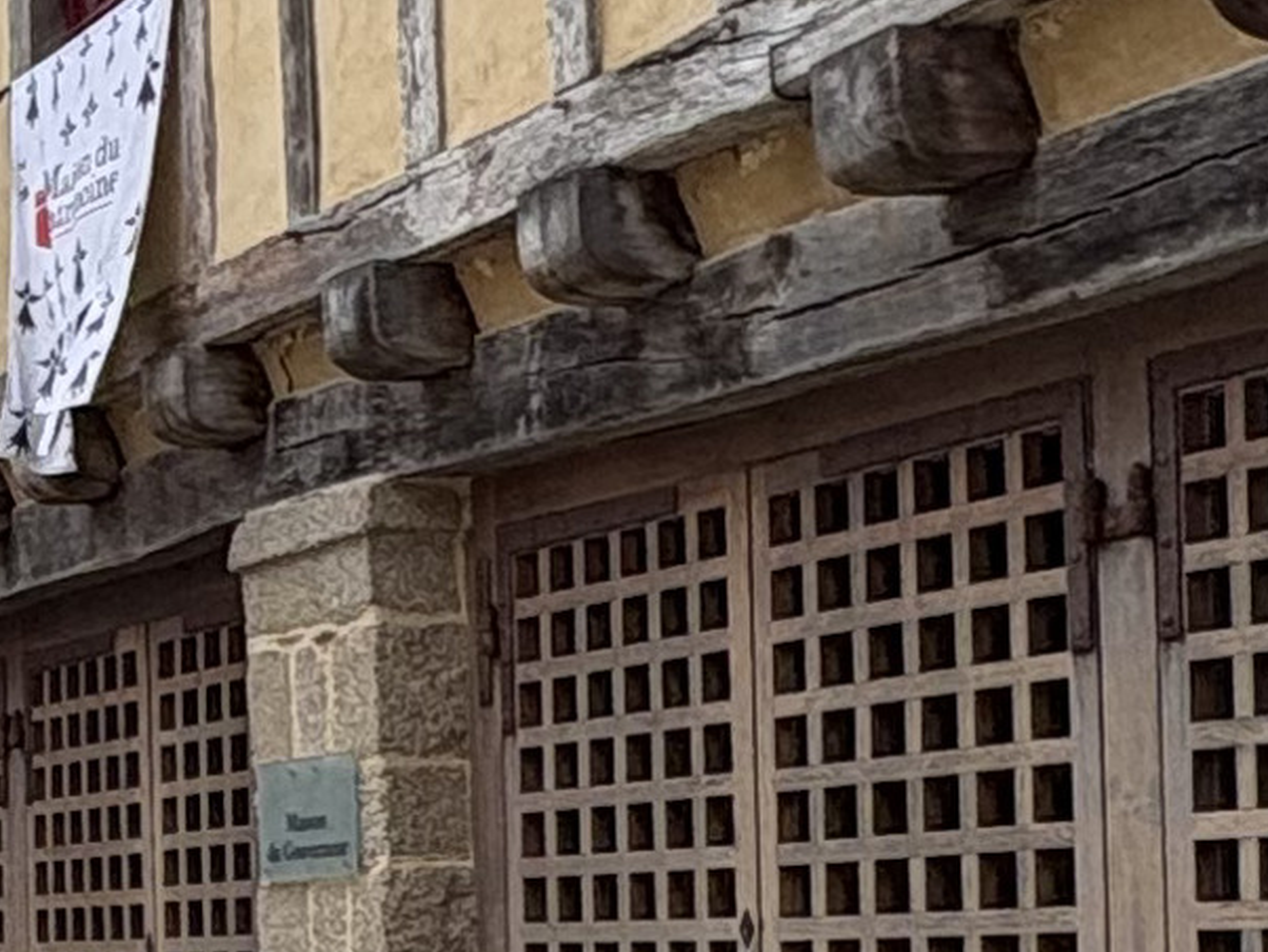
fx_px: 3408
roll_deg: +0.8
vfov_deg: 15.7
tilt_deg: +3.1
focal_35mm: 93
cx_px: -1097
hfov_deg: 16.9
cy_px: 832
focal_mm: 2.22
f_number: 2.2
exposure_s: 1/700
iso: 64
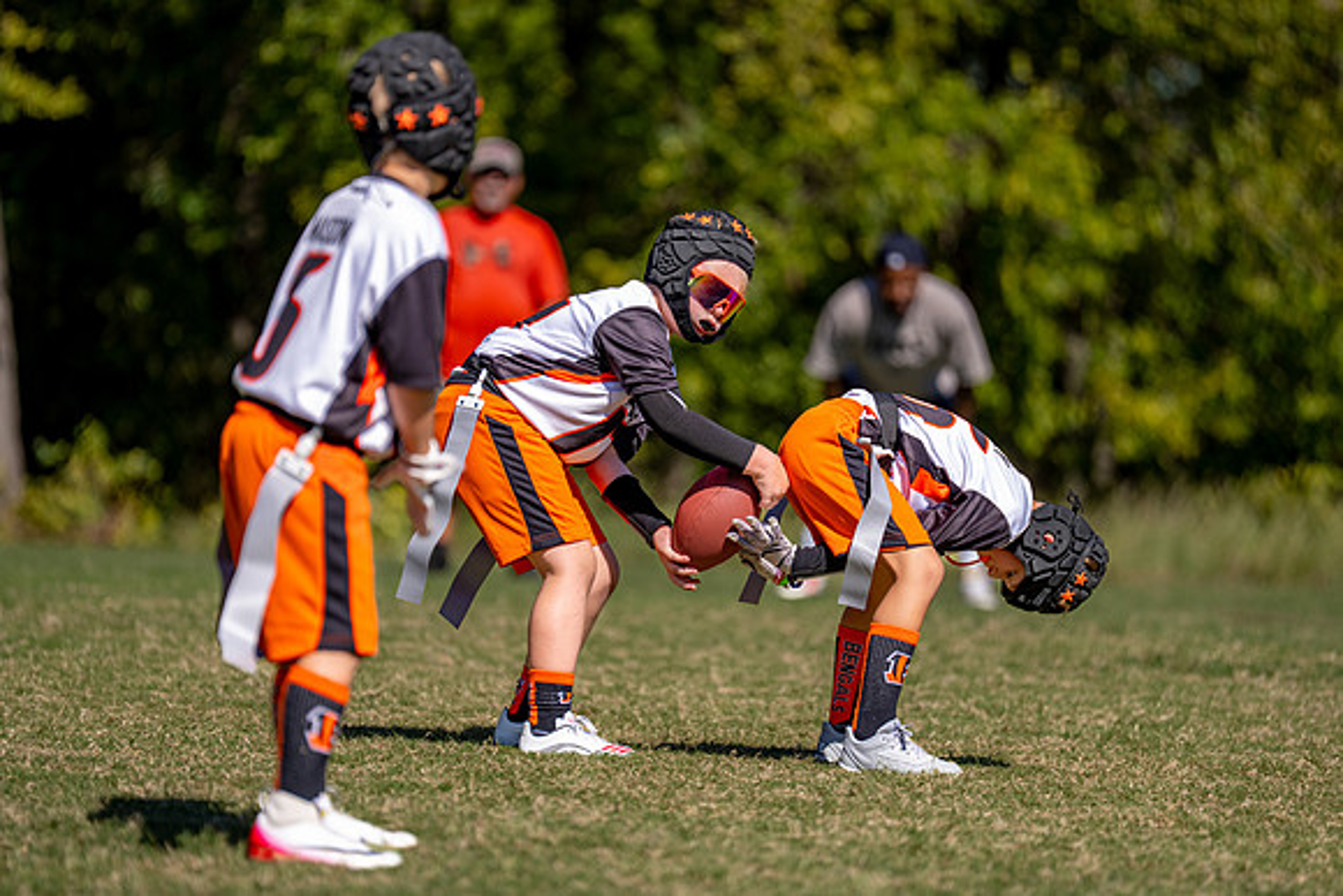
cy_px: 469
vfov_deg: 6.5
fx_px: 7856
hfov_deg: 9.8
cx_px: 638
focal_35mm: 211
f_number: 2.8
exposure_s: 1/3200
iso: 160
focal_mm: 200
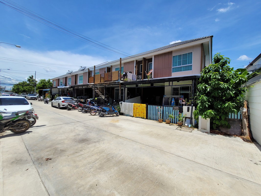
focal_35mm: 13
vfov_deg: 89.9
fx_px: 98
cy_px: 98
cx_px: 130
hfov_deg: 106.2
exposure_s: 1/2302
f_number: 2.2
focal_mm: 1.74
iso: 40
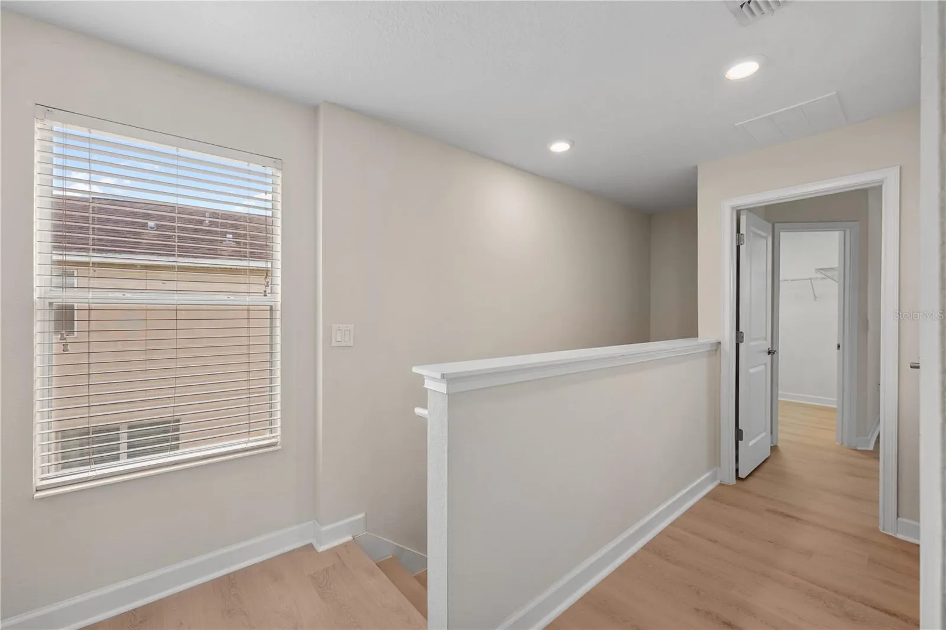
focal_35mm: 14
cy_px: 315
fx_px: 368
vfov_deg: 81.2
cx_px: 473
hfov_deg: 104.3
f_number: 5.6
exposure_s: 1/10
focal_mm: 14
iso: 250
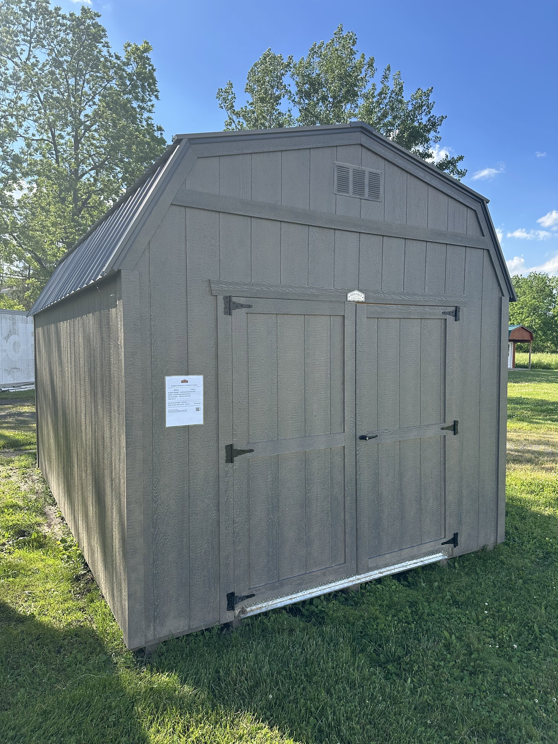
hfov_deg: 56.8
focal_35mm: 24
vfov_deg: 71.6
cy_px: 372
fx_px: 516
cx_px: 279
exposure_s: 1/1517
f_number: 1.78
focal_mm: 6.86
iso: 80
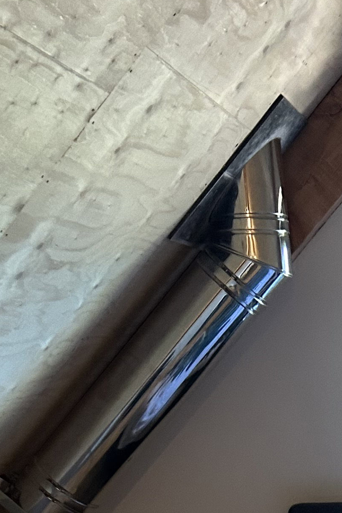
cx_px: 534
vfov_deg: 19.9
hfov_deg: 14.1
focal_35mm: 90
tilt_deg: -17.2
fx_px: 1282
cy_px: 747
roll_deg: +0.8
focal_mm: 5.7
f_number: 1.5
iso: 400
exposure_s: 1/33
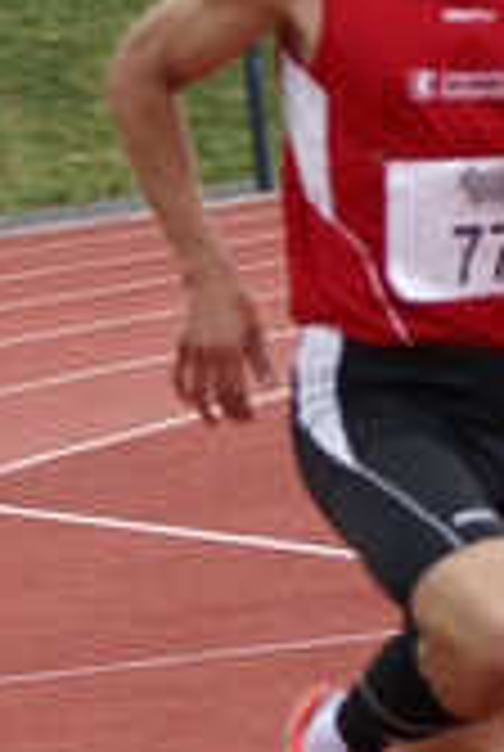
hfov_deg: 2.0
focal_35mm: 678
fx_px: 14178
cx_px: 76
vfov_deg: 3.0
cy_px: 590
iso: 250
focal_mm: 140
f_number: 5.6
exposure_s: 1/500
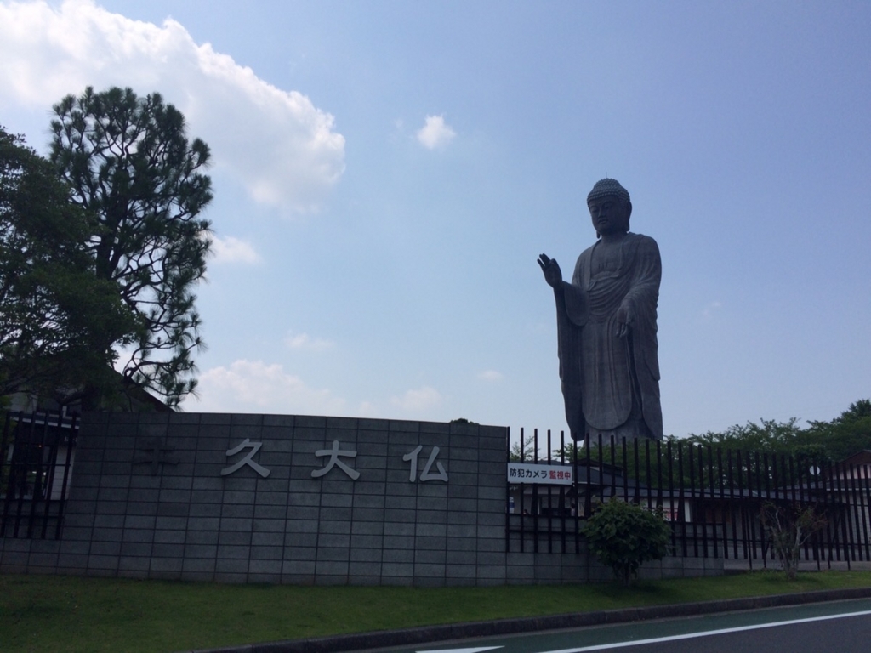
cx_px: 436
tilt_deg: +13.8
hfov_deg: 61.7
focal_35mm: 29
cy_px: 326
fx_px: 730
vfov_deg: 48.2
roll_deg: -1.7
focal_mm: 4.15
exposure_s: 1/3731
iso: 32
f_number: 2.2
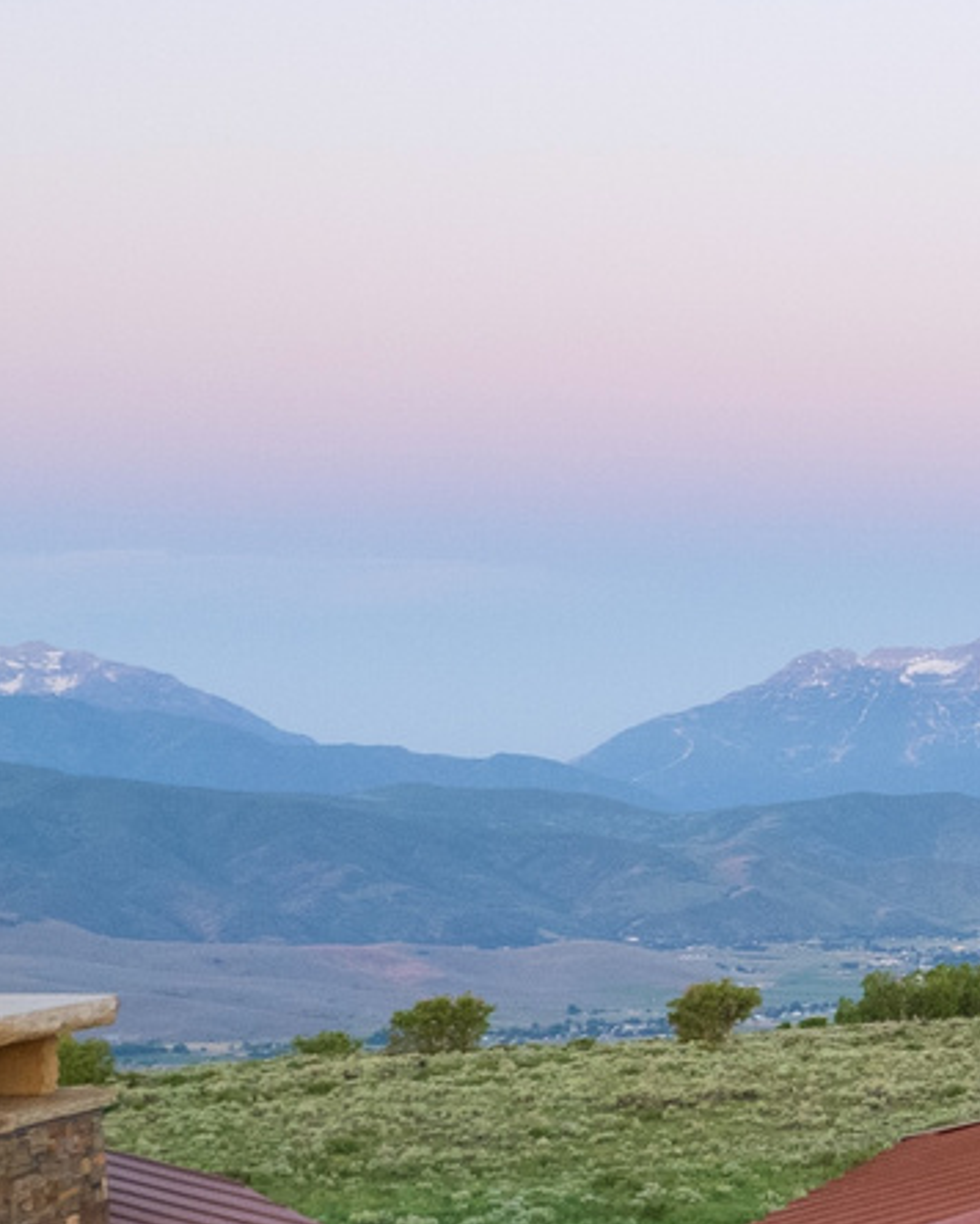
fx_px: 3444
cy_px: 644
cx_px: 1641
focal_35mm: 95
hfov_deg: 14.6
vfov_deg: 20.2
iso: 100
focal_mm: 8.38
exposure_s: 1/40
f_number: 2.8
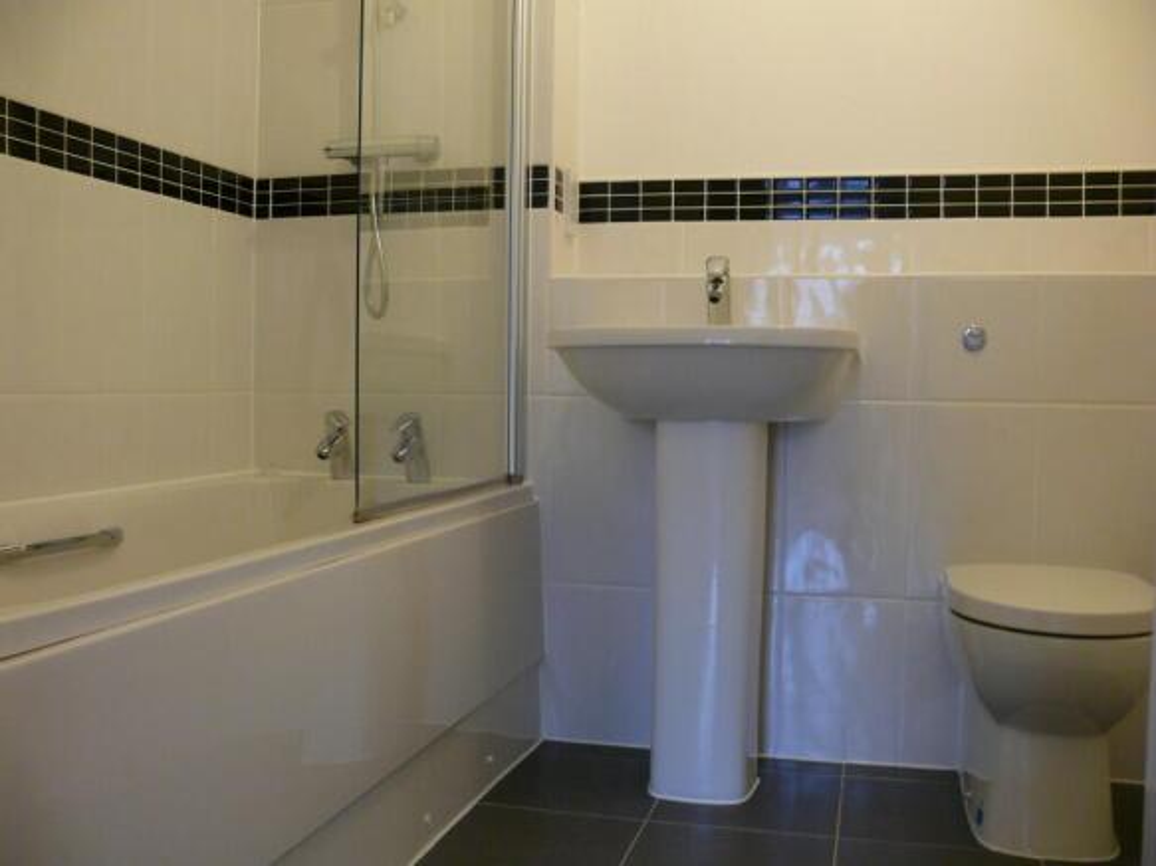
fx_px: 1169
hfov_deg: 52.6
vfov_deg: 40.7
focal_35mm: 35
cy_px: 433
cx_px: 578
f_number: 2.8
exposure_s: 1/20
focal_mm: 7.4
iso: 200
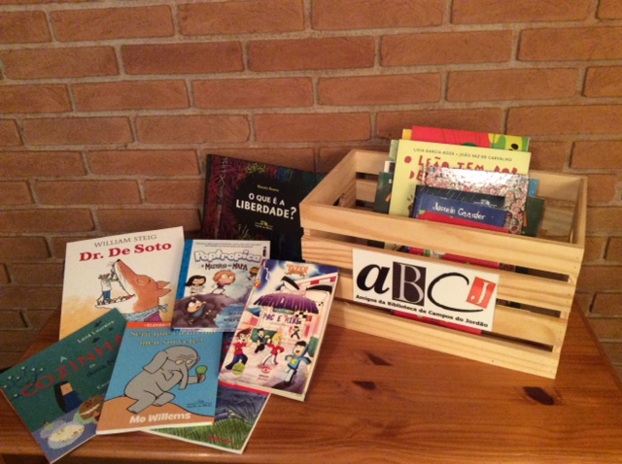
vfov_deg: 44.1
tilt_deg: -29.6
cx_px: 311
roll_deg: +2.2
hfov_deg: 56.9
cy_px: 232
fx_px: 574
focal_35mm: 32
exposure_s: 1/24
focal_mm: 3.3
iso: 320
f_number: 2.4
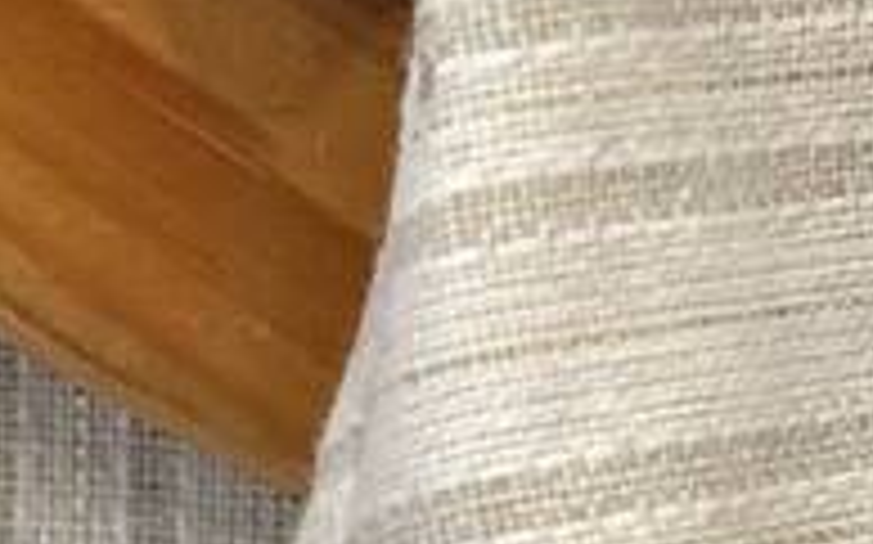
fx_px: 5398
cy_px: 1101
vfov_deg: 5.6
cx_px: -774
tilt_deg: -15.4
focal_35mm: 227
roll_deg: -0.6
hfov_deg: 8.8
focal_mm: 5.7
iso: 200
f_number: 1.5
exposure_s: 1/50
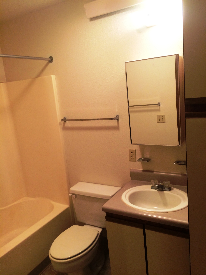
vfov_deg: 61.7
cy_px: 138
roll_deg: +6.4
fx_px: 230
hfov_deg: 48.2
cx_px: 103
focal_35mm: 29
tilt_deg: -11.5
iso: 80
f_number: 2.2
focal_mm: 4.15
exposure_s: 1/30
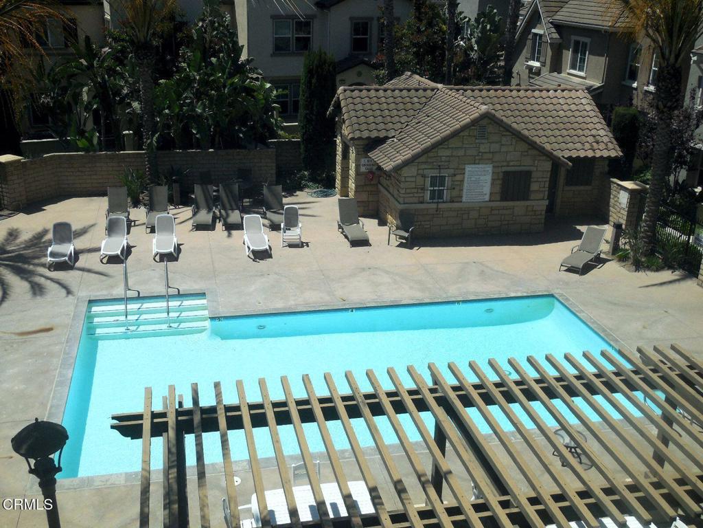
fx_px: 812
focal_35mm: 40
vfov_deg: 36.0
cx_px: 352
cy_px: 264
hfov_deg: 46.8
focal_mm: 7.1
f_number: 7.1
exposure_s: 1/500
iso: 125
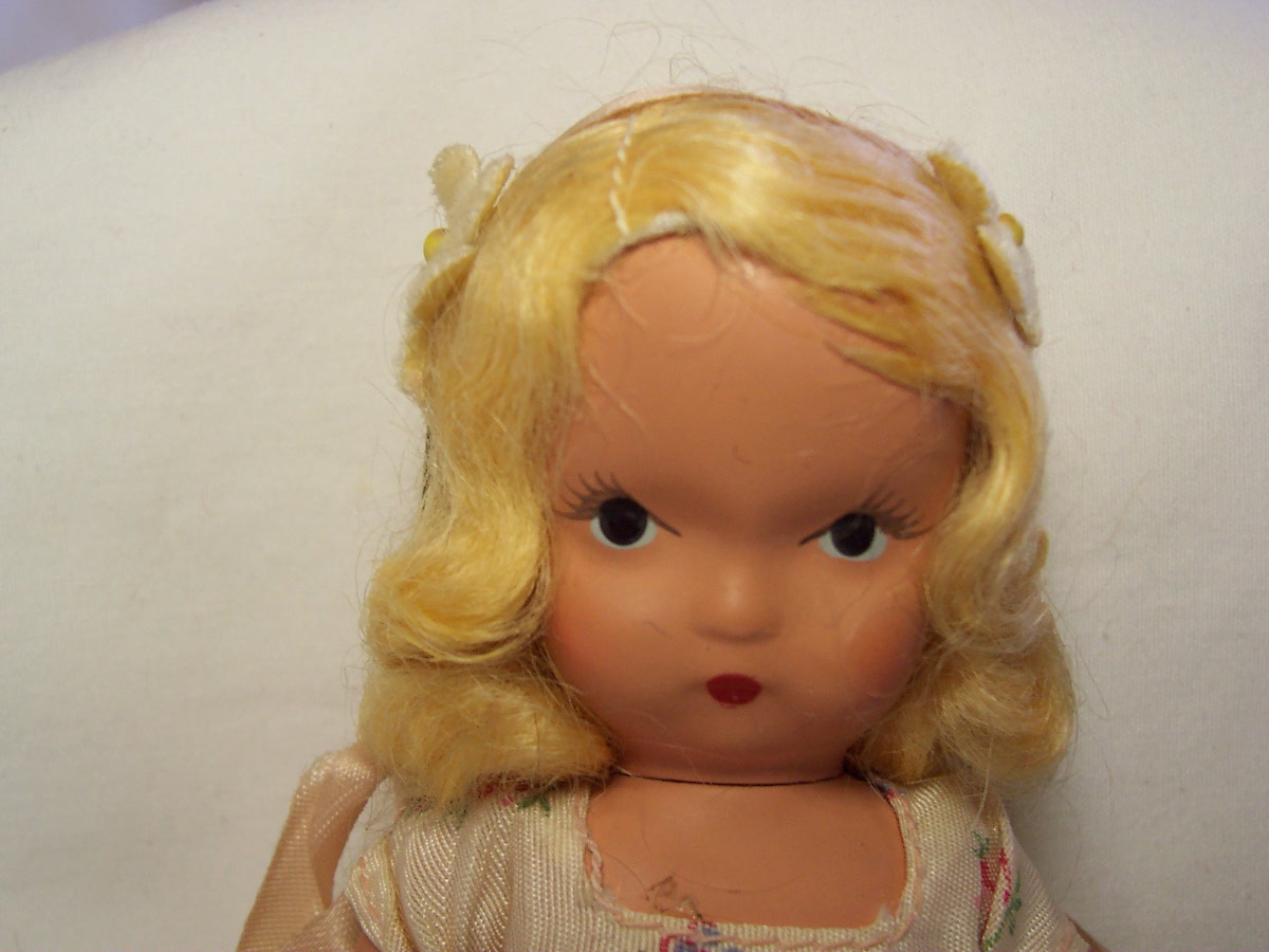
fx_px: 1356
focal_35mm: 37
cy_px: 476
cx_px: 634
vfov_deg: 38.7
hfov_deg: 50.1
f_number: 2.8
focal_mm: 5.6
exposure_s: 1/90
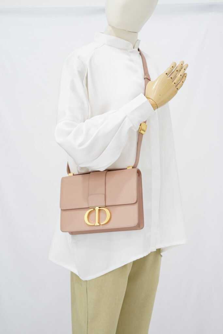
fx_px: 464
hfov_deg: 27.0
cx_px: 112
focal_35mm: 50
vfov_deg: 39.6
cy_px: 167
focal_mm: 50
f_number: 5
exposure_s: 1/15
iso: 640
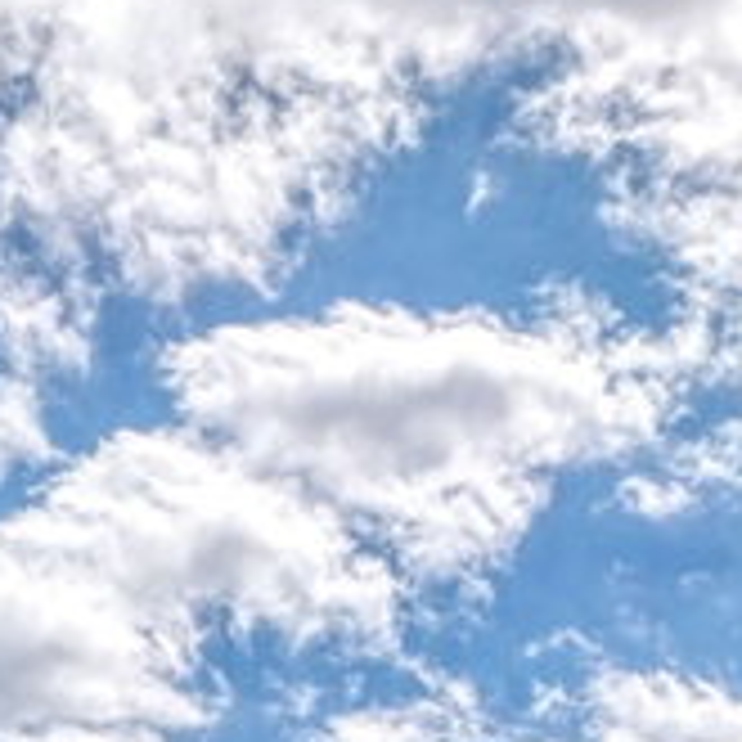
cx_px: -331
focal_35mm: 107
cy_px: 1664
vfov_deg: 13.1
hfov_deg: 15.2
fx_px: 2595
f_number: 11
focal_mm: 12
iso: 100
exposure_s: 1/160
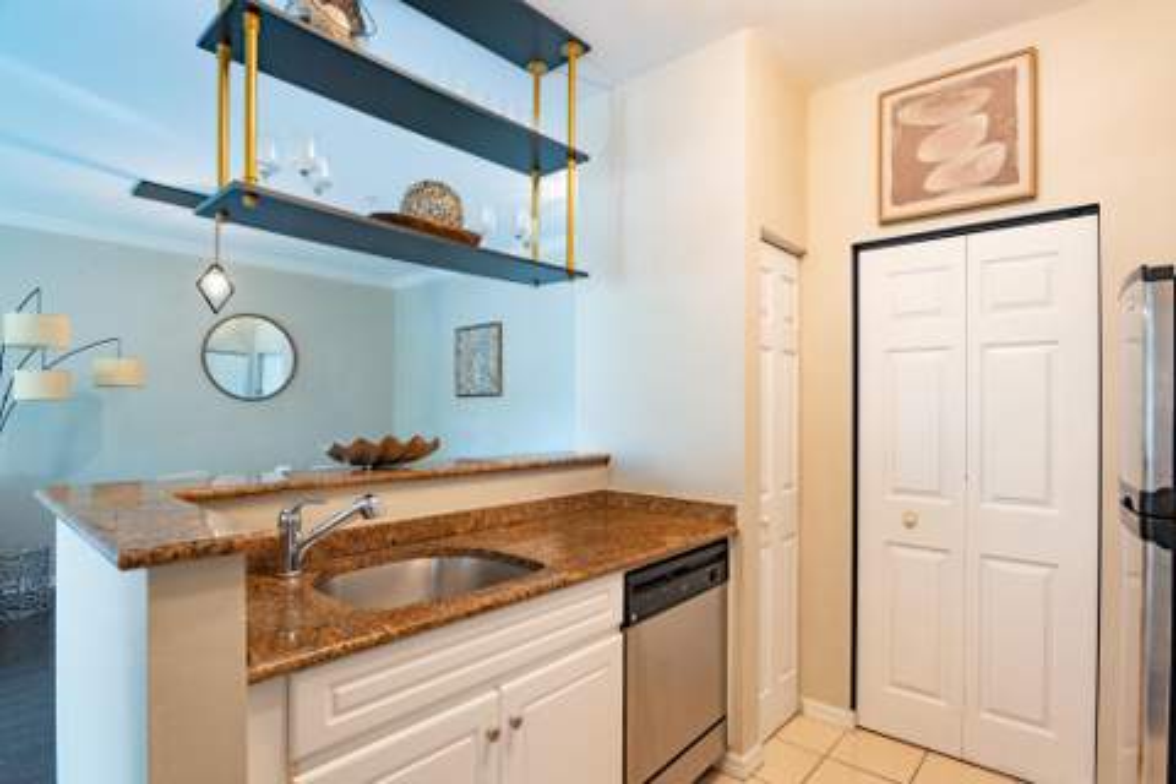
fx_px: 576
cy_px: 405
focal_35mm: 18
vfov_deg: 68.4
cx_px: 610
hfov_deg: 91.1
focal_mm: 17
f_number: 10
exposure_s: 1/8
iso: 640
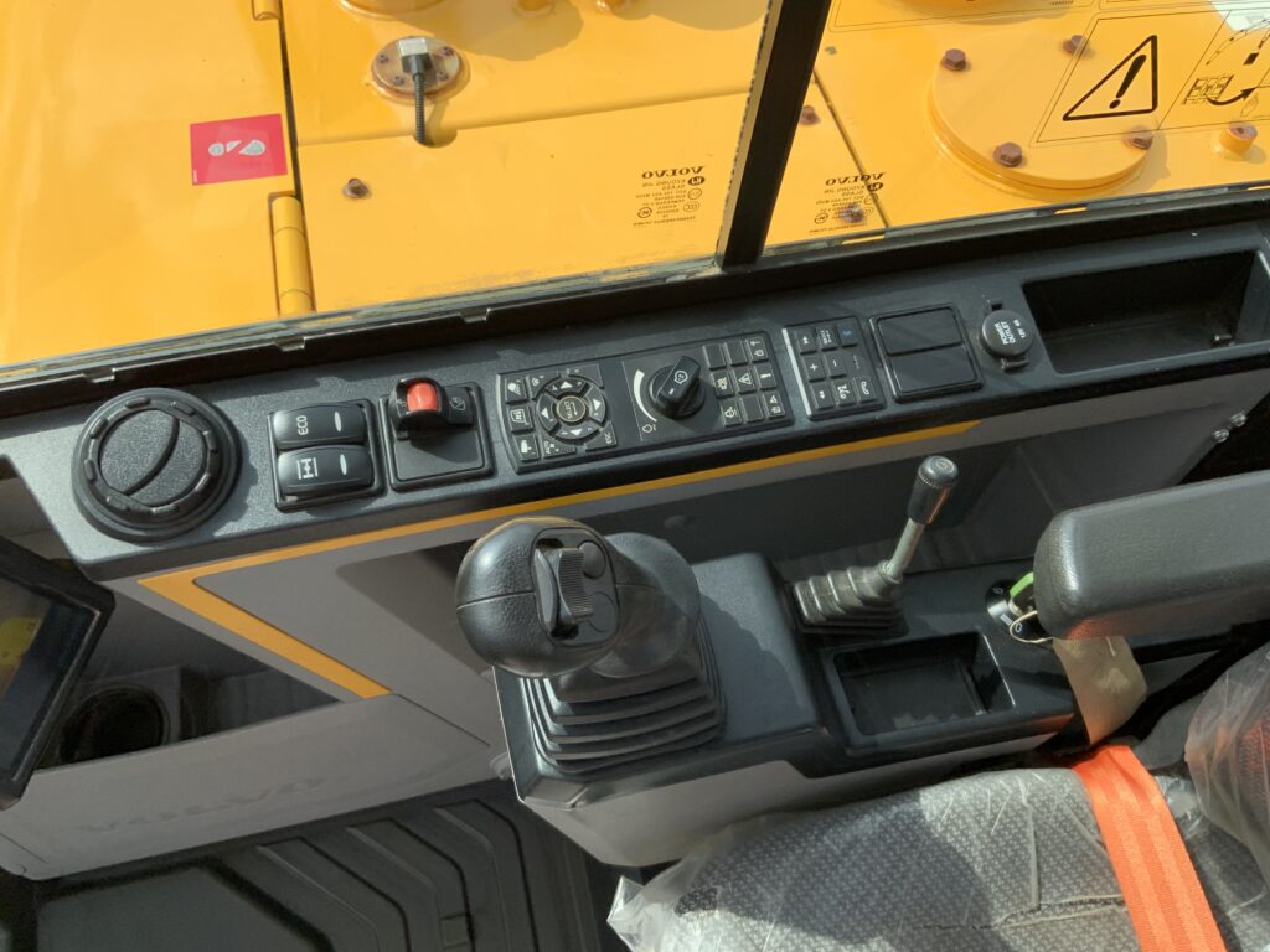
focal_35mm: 29
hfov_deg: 61.7
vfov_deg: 48.2
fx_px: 1064
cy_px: 476
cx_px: 635
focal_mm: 3
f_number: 1.8
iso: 16
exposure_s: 1/997
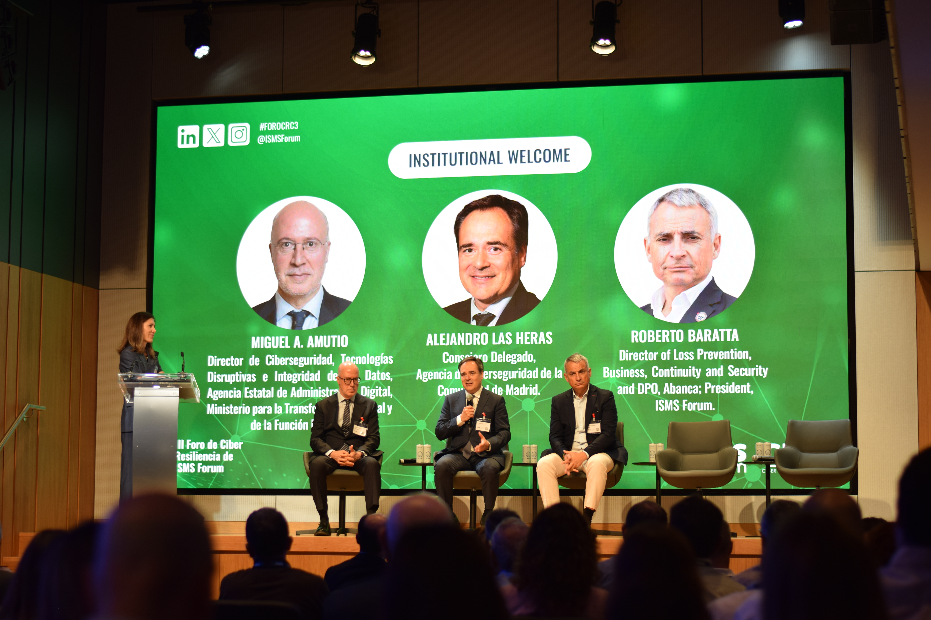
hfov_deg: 27.0
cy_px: 310
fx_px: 1939
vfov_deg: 18.2
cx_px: 466
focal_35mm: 75
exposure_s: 1/50
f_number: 2
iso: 100
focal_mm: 50
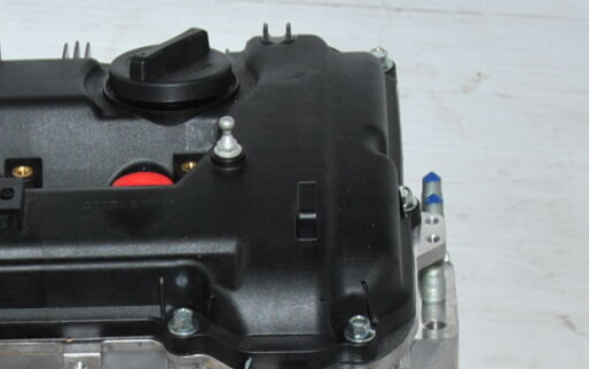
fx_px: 3518
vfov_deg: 5.9
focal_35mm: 219
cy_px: 578
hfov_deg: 9.5
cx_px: 56
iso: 100
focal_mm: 46
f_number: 5.3
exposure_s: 1/60
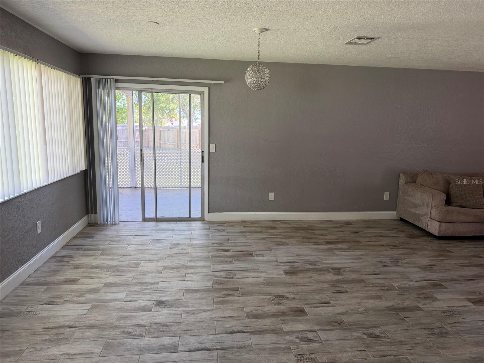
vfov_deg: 56.8
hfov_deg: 71.6
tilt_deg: -10.0
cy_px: 182
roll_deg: -1.2
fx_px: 336
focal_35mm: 24
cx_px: 242
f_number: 1.78
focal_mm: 6.76
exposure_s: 1/121
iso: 125
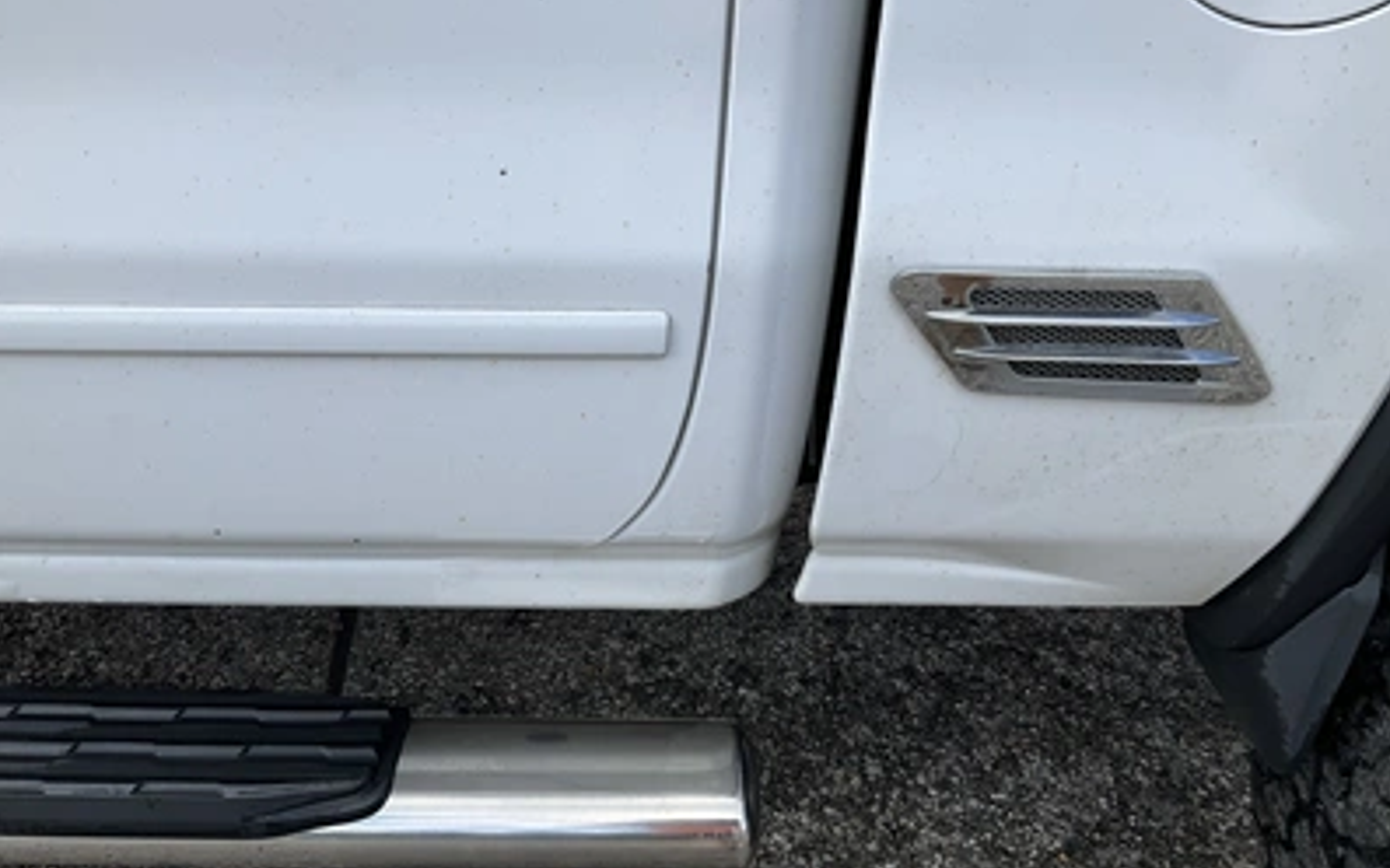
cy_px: 406
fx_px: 1174
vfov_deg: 40.6
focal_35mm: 31
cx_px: 693
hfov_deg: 61.2
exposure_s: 1/1076
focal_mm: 3
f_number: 1.8
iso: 25
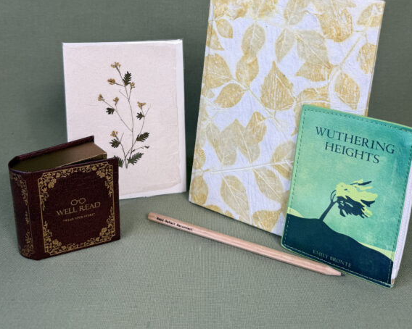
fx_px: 402
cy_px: 68
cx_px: 215
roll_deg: -1.3
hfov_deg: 54.2
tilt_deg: -13.6
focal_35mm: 33
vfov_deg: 42.6
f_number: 1.78
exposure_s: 1/121
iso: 64
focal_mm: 6.76
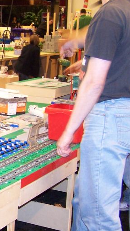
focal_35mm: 83
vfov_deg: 25.6
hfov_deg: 13.3
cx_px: -91
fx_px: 509
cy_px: 124
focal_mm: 6.3
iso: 140
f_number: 2.8
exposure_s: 1/6
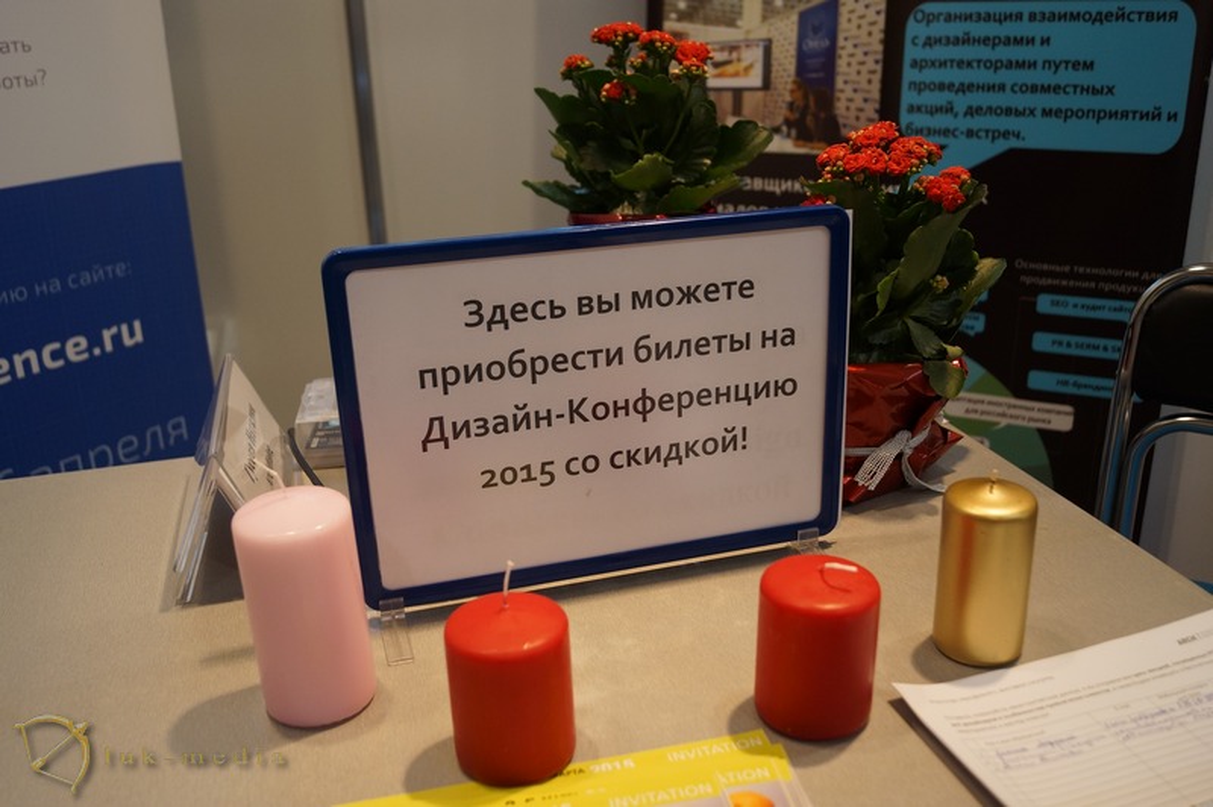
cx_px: 606
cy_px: 404
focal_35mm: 33
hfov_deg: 57.3
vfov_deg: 39.9
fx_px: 1111
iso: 400
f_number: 4
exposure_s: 1/60
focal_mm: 22
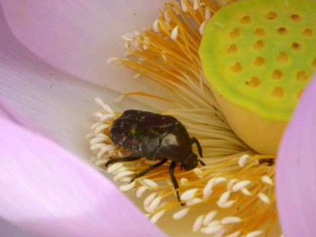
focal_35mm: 135
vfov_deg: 11.0
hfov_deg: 14.6
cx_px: 163
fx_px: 1232
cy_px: 121
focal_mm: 22.8
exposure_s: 1/200
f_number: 5.9
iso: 80
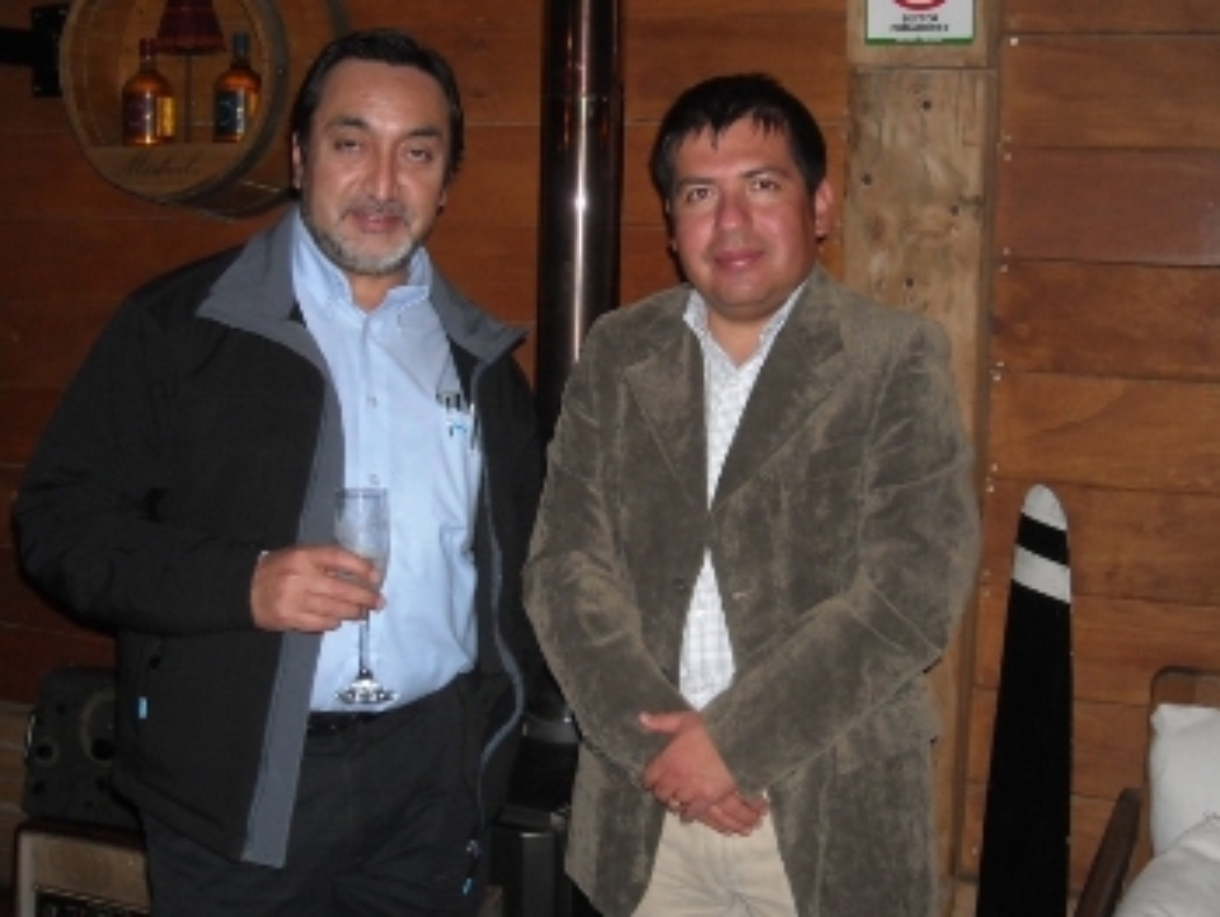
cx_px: 610
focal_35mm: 35
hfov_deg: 52.6
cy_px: 458
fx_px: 1234
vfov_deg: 40.7
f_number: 2.8
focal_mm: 5.7
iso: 200
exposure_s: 1/60
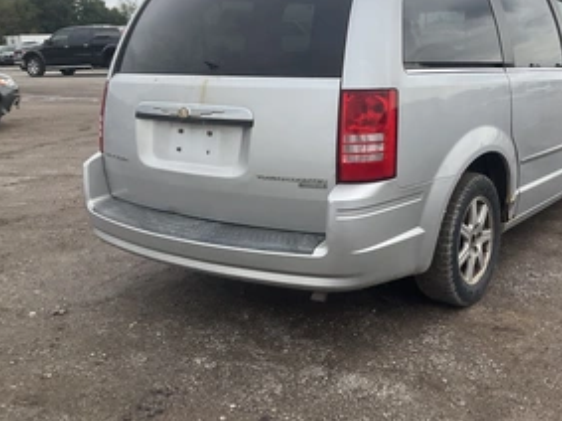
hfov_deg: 45.3
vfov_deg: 34.9
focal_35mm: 41
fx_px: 665
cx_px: 359
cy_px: 149
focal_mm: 3
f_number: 1.8
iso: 25
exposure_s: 1/1534
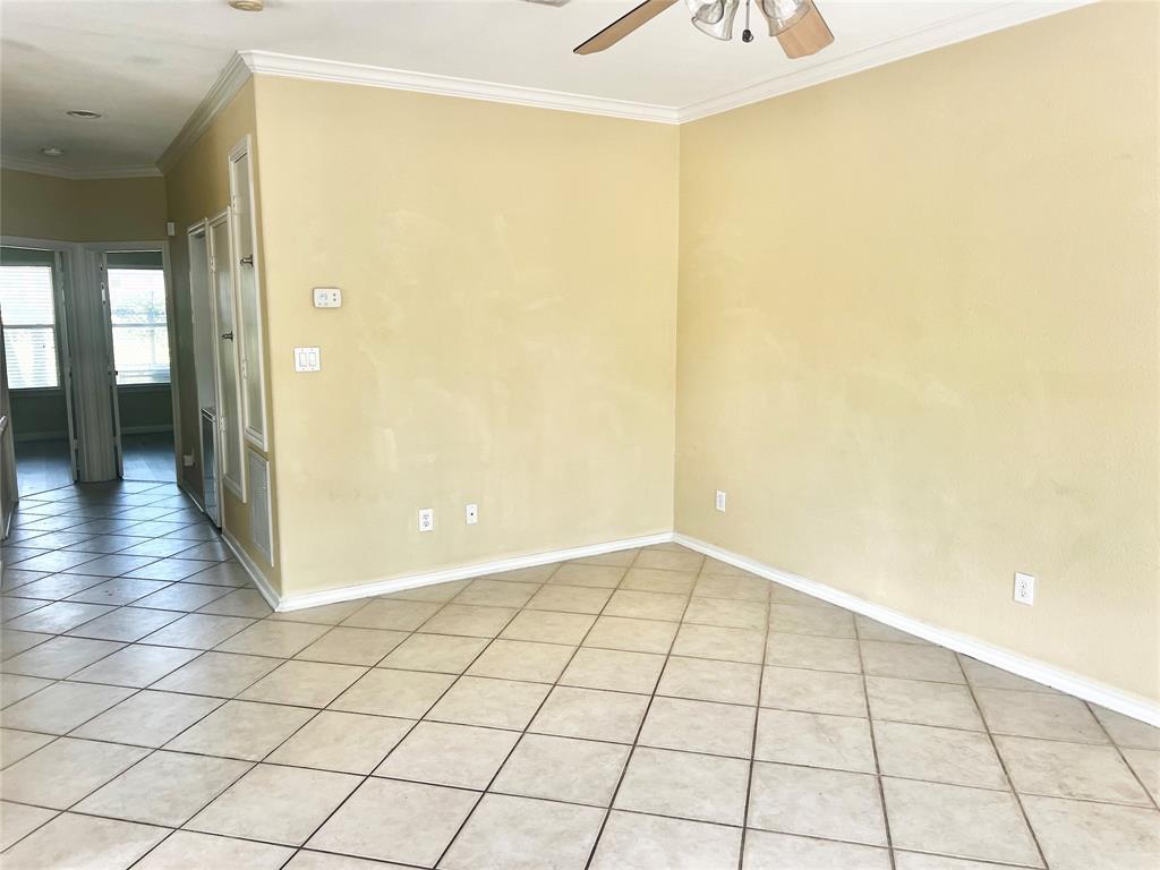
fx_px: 871
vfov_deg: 53.1
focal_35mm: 26
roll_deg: +0.7
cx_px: 580
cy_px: 435
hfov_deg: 67.3
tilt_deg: -8.2
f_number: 1.5
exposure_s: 1/121
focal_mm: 5.7
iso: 50
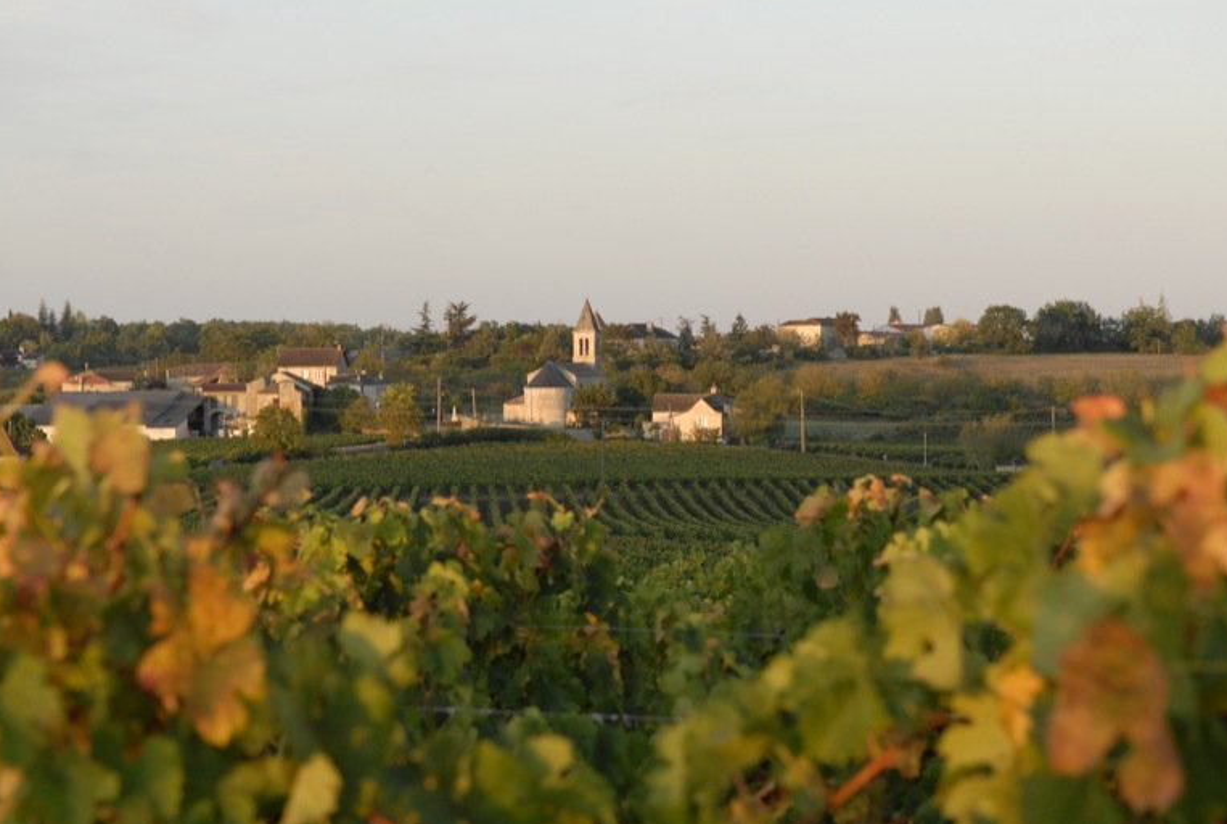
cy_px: 416
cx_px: 630
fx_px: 2955
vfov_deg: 15.9
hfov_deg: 23.5
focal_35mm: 87
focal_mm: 55
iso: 400
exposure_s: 1/180
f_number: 11
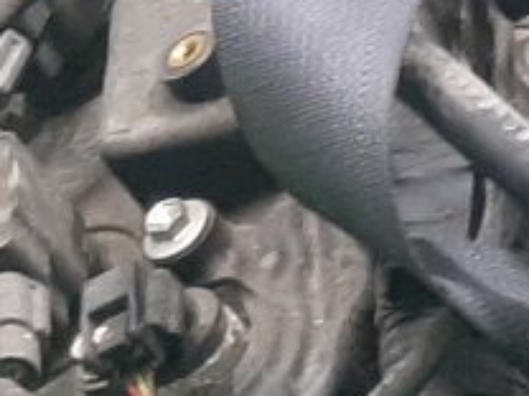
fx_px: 2751
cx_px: 689
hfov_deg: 10.7
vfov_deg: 7.6
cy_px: 1010
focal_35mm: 180
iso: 183
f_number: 1.7
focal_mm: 3.93
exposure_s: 1/33
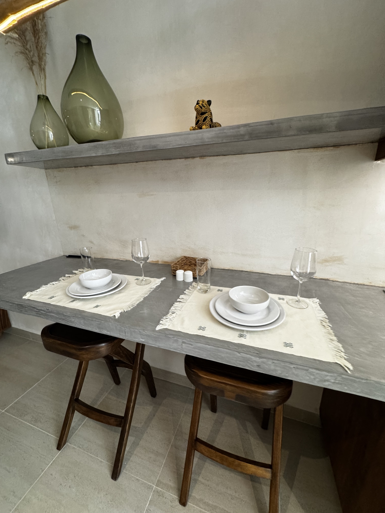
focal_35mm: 14
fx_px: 208
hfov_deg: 85.7
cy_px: 256
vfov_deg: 102.1
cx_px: 192
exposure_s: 1/60
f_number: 2.2
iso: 250
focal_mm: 2.22
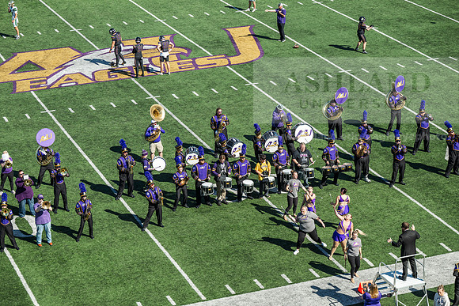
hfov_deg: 21.2
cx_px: 230
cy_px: 153
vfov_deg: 14.3
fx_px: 1224
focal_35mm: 96
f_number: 4
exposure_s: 1/800
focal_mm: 96
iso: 100
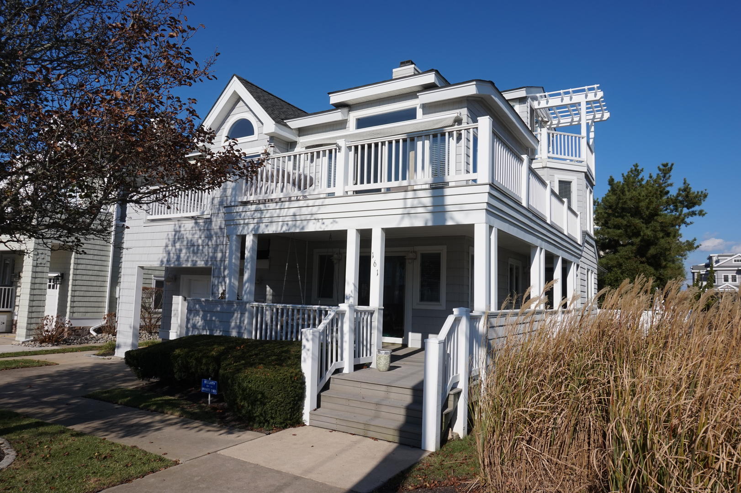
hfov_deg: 73.8
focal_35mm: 24
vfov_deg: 53.1
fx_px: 494
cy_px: 246
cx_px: 370
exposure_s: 1/250
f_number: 11
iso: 100
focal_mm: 16
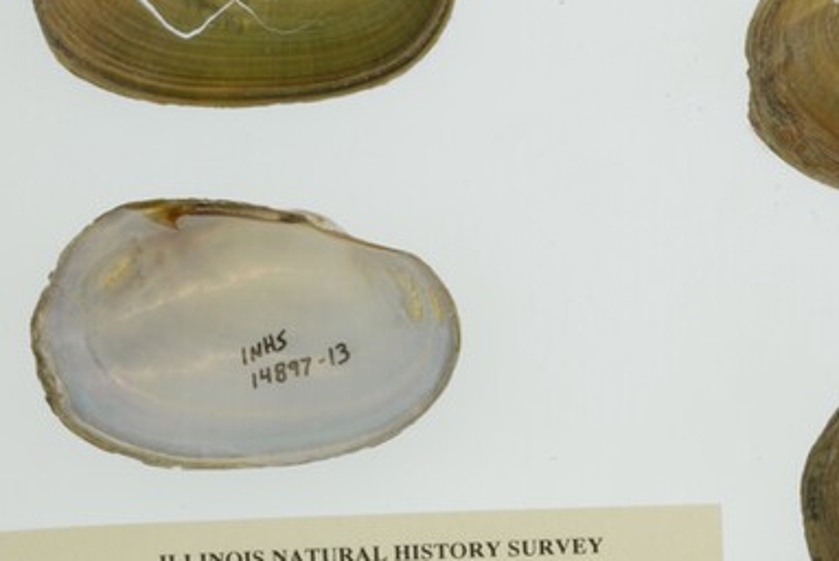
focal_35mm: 188
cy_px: 531
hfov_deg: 10.7
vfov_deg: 7.3
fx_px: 4385
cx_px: 1034
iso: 100
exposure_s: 1/10
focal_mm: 60
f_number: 32
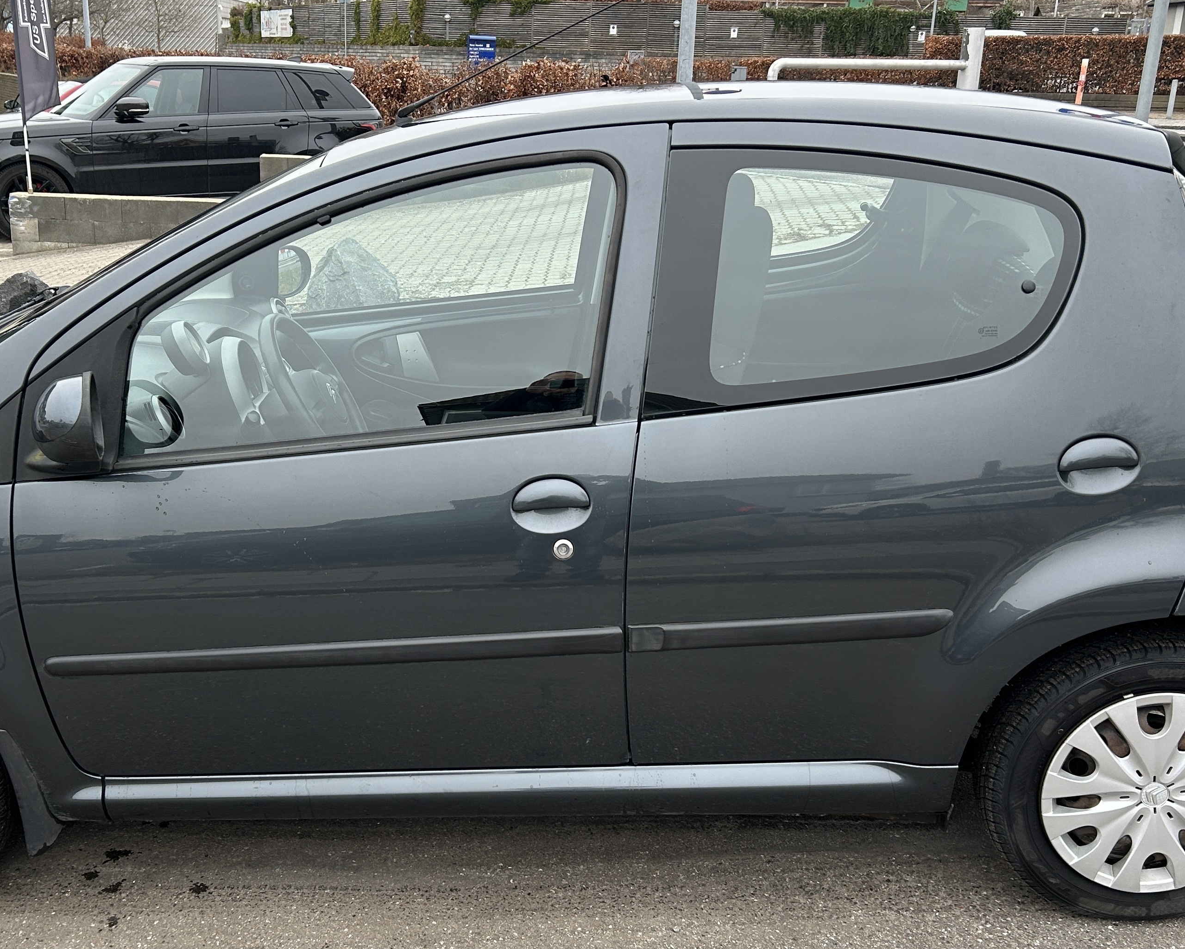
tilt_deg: -19.4
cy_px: 550
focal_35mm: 40
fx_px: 1403
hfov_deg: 45.6
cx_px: 481
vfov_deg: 37.3
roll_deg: -1.3
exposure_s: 1/121
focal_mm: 5.7
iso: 64
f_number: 1.5
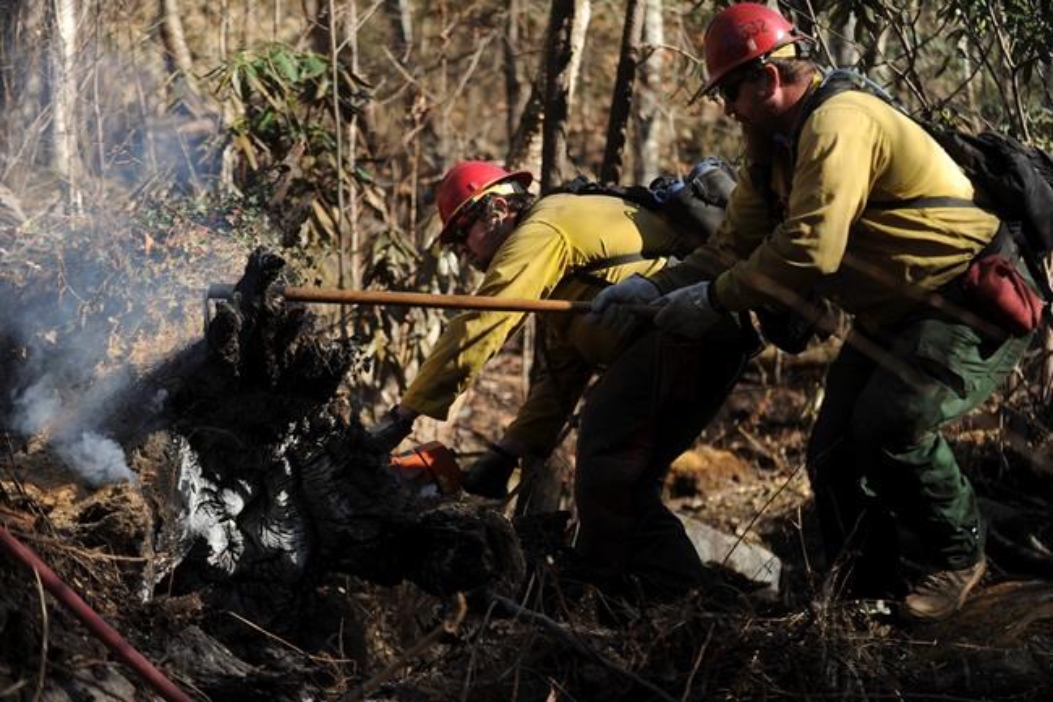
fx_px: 2047
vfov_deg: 19.4
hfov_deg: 28.9
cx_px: 526
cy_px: 351
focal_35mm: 70
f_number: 2.8
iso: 320
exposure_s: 1/1250
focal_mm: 70
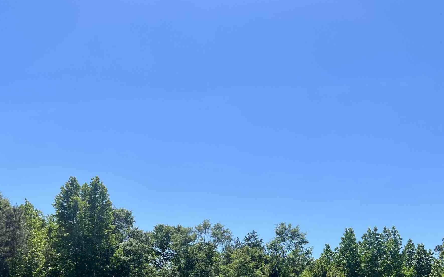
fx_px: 581
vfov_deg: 25.5
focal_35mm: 48
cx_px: 237
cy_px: 277
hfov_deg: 41.8
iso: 50
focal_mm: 5.7
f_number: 1.5
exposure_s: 1/4115
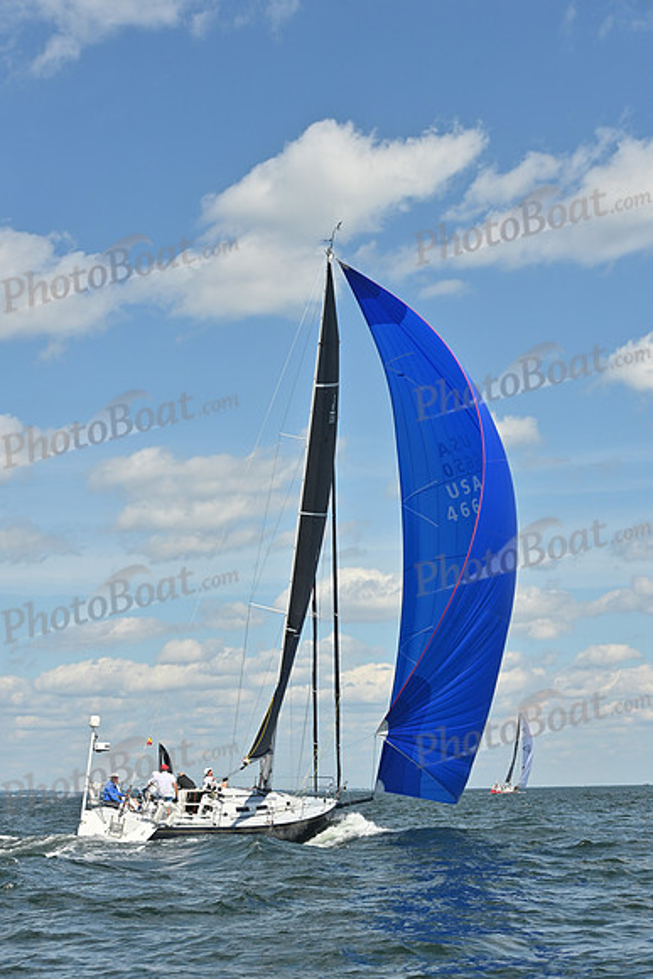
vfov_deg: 28.8
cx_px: 326
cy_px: 490
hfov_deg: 19.5
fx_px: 1903
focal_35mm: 70
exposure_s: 1/1000
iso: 250
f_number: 8
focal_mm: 70
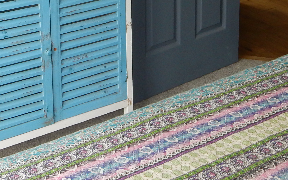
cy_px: -89
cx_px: 112
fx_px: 565
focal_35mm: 72
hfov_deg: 28.5
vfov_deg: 16.5
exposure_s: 1/30
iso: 180
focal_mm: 4.5
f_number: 3.7
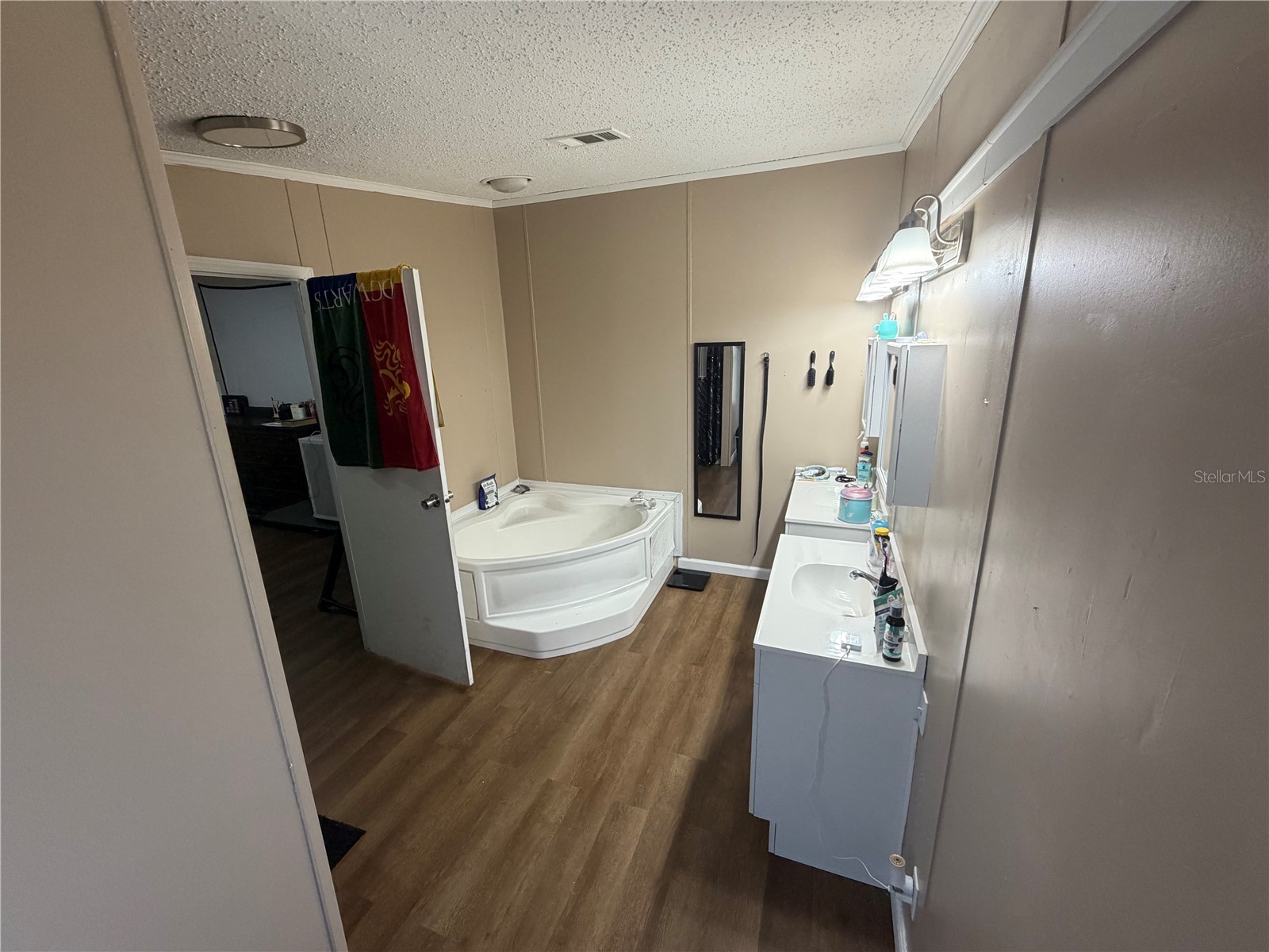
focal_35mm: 14
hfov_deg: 102.1
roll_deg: +1.9
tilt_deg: -16.0
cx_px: 634
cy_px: 476
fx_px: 513
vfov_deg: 85.7
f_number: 2.2
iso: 320
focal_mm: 2.22
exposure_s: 1/120
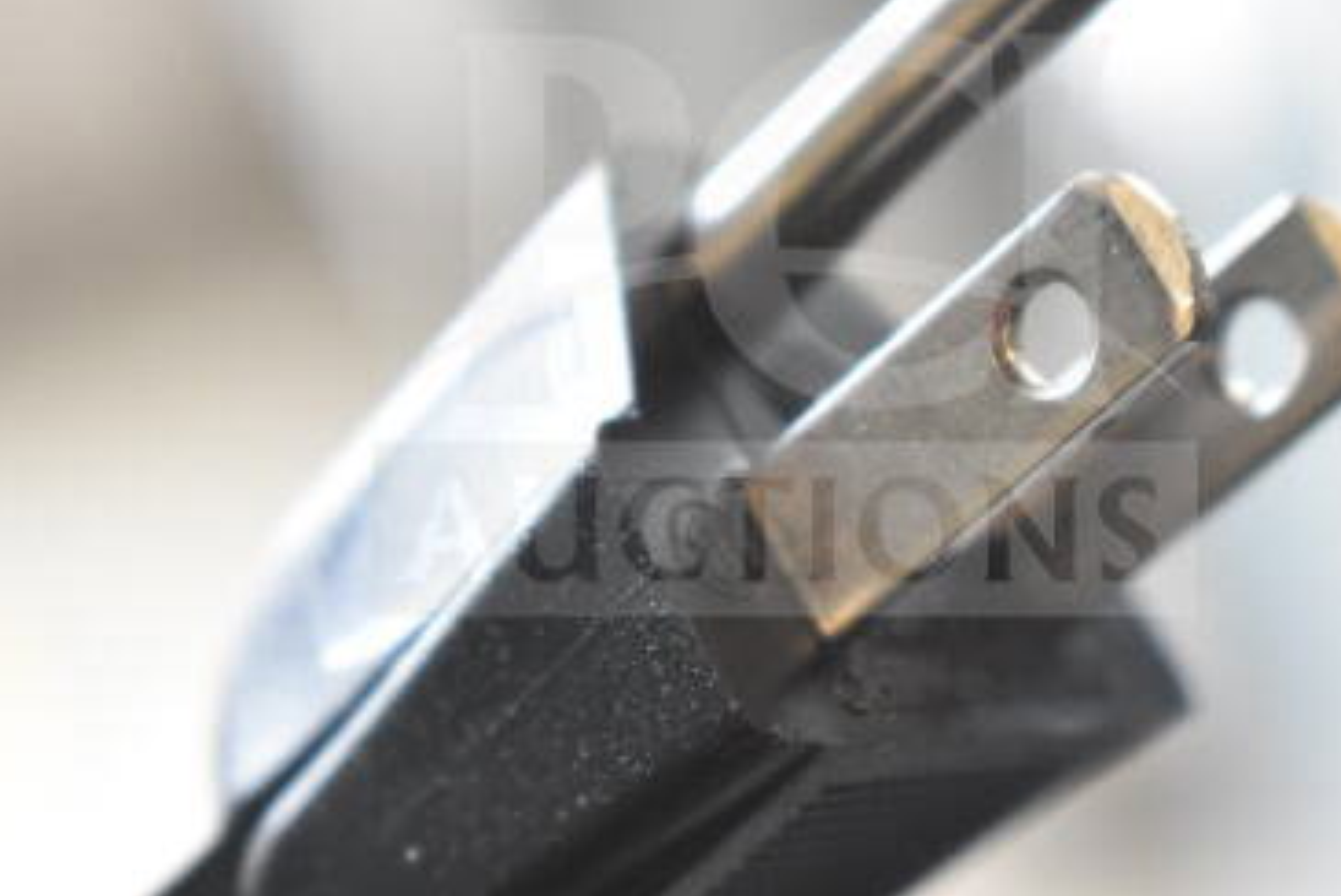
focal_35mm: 138
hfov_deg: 14.9
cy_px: 325
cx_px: 783
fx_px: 5138
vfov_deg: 10.0
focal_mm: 55
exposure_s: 1/100
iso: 2500
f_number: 5.6
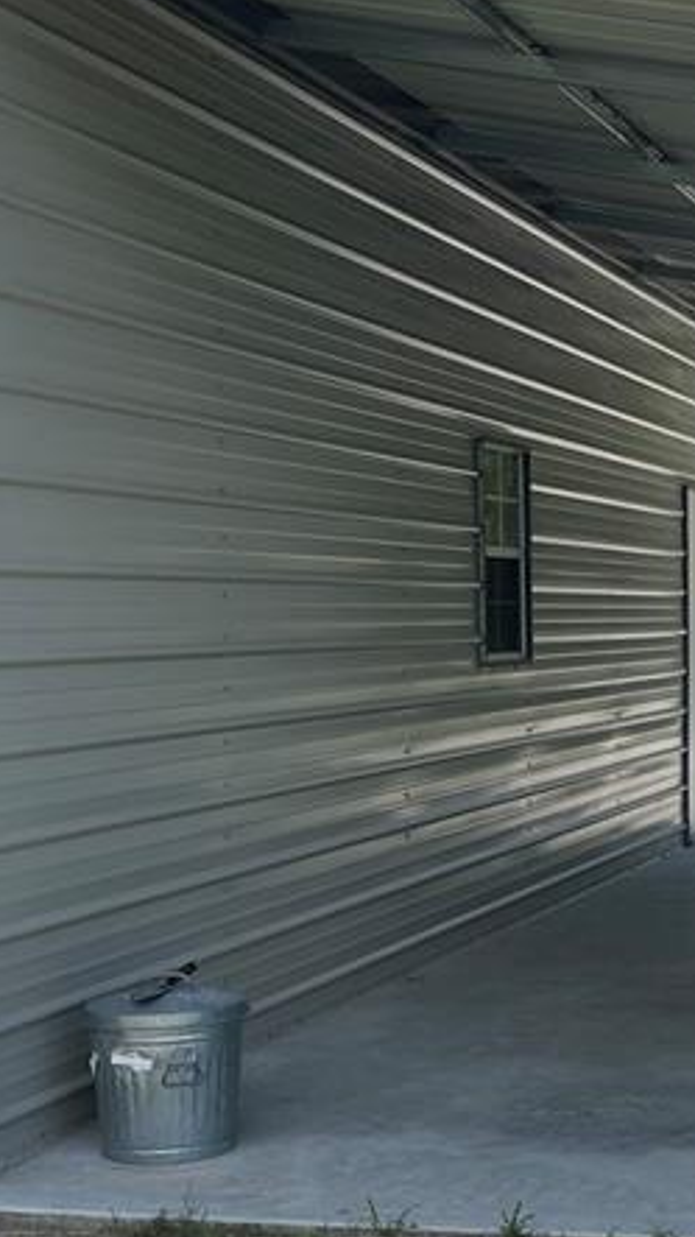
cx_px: 826
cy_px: 732
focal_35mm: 63
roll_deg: -2.7
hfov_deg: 18.2
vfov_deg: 33.2
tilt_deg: -1.9
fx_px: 2065
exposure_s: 1/1912
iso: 32
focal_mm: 5.1
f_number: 1.6
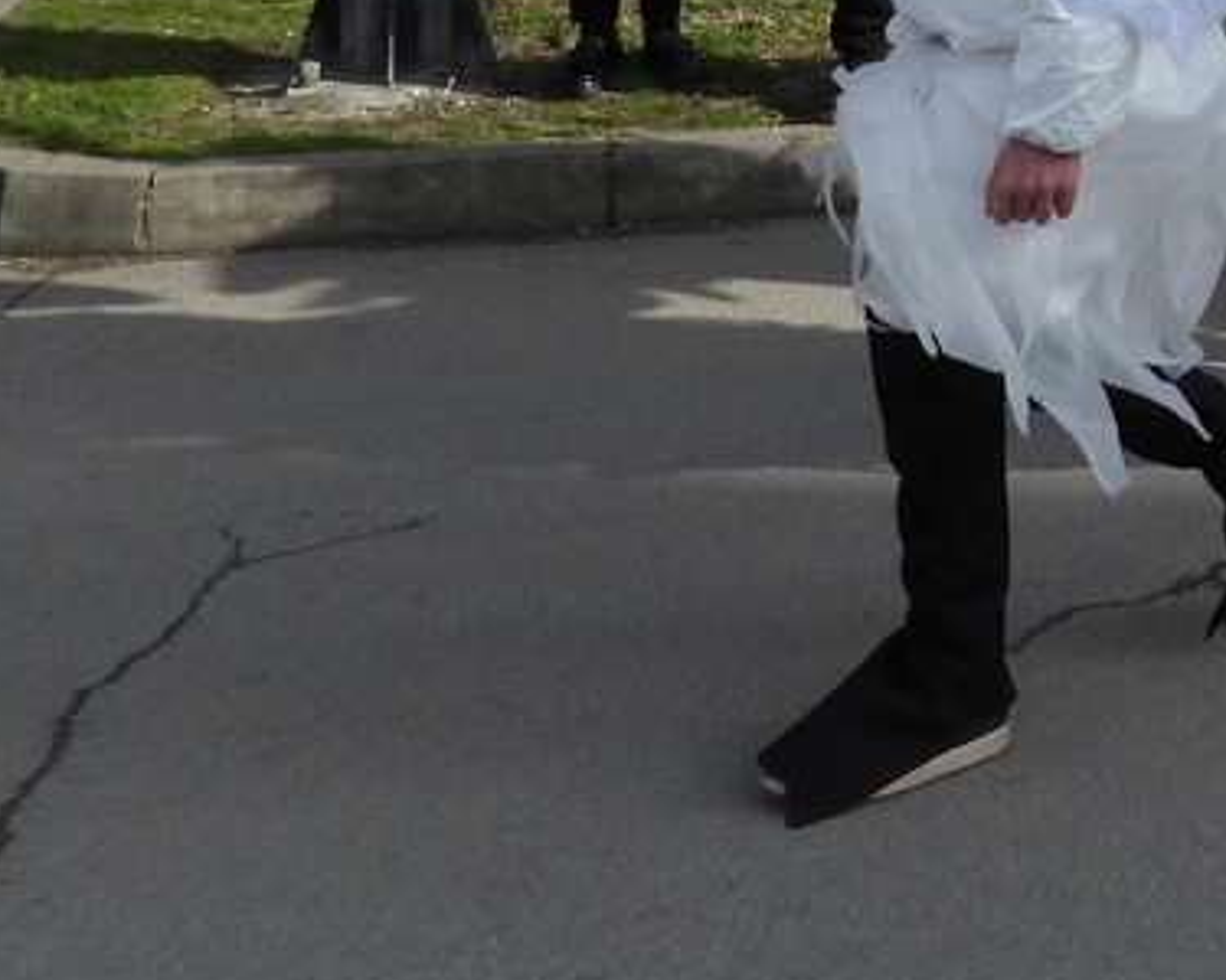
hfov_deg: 21.4
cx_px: 1831
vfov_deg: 18.9
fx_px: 2721
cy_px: -297
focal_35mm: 75
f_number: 2.8
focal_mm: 4.3
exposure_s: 1/1600
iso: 100
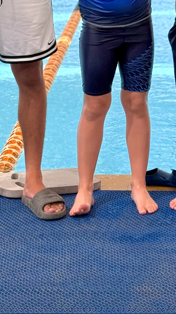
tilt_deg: -5.0
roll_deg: -1.7
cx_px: 200
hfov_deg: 8.7
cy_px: -70
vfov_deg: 15.0
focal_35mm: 138
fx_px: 1145
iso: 64
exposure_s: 1/2494
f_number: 1.78
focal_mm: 6.76
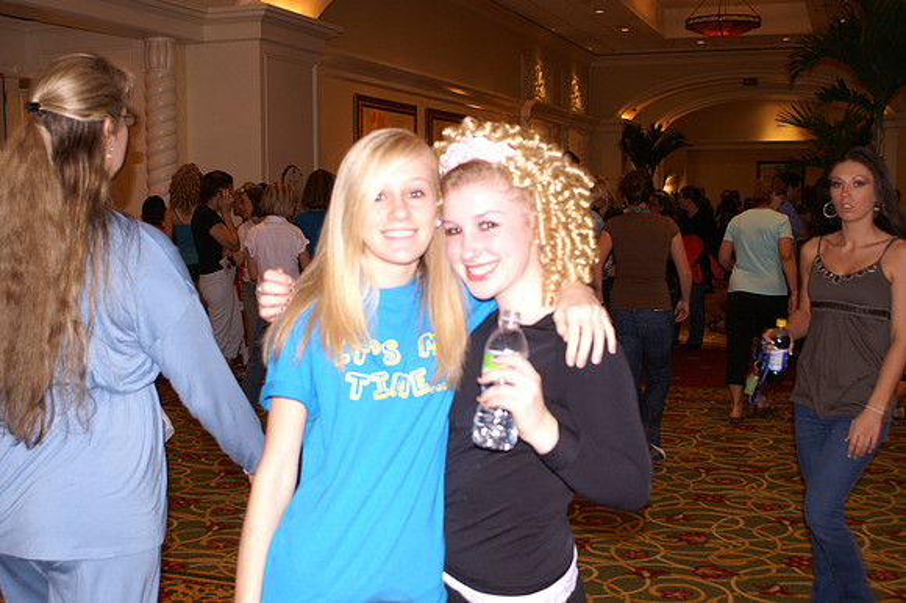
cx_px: 453
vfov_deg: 31.9
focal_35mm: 42
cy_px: 302
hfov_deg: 46.4
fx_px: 1056
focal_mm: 28
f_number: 5
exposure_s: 1/60
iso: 400
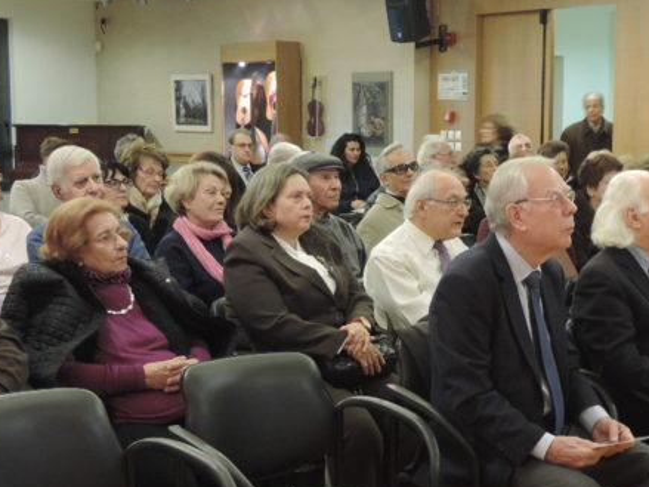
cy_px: 318
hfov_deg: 27.6
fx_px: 1312
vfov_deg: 20.9
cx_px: 451
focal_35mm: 70
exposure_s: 1/13
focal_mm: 5.3
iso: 400
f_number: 3.1
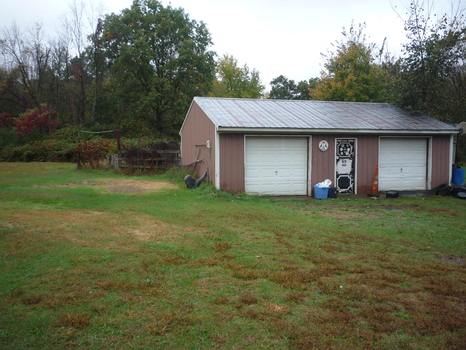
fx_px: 431
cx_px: 233
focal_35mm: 32
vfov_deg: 44.2
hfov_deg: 56.8
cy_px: 175
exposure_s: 1/100
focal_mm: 5.2
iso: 100
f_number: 3.3
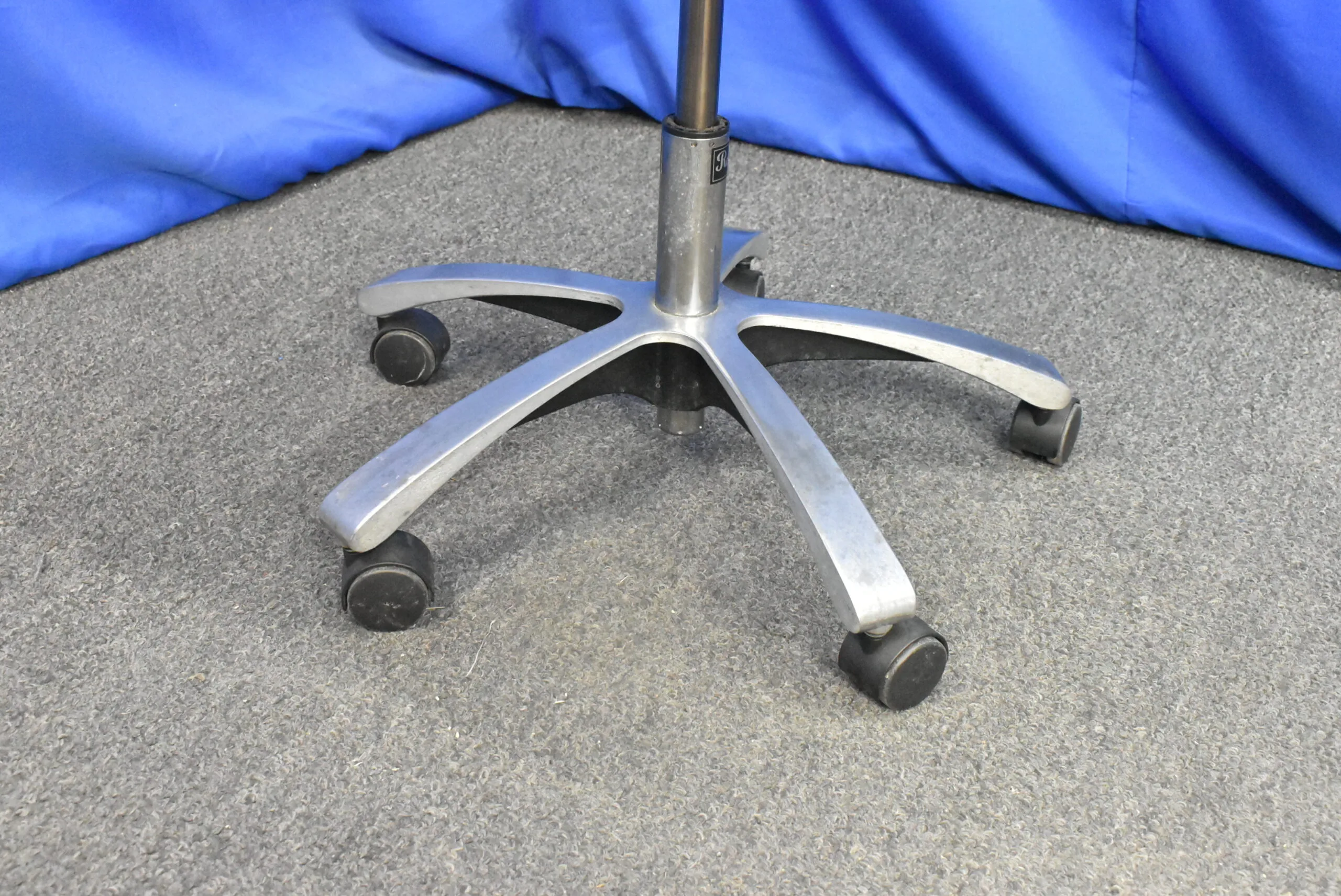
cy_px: 448
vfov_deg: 34.3
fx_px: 1454
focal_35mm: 39
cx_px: 670
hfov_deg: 49.5
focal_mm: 26
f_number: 8
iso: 9000
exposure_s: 1/40
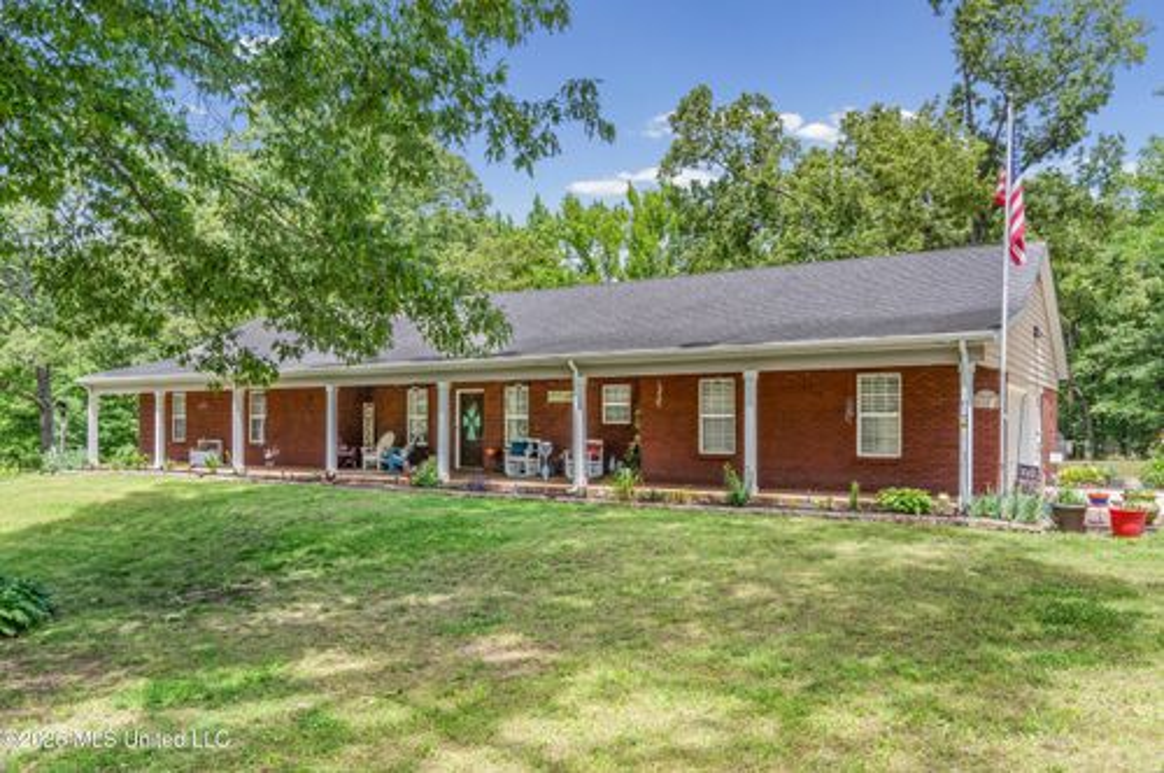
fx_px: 872
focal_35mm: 27
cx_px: 582
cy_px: 386
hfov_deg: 67.4
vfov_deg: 47.8
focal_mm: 27
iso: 800
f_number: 9
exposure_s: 1/200
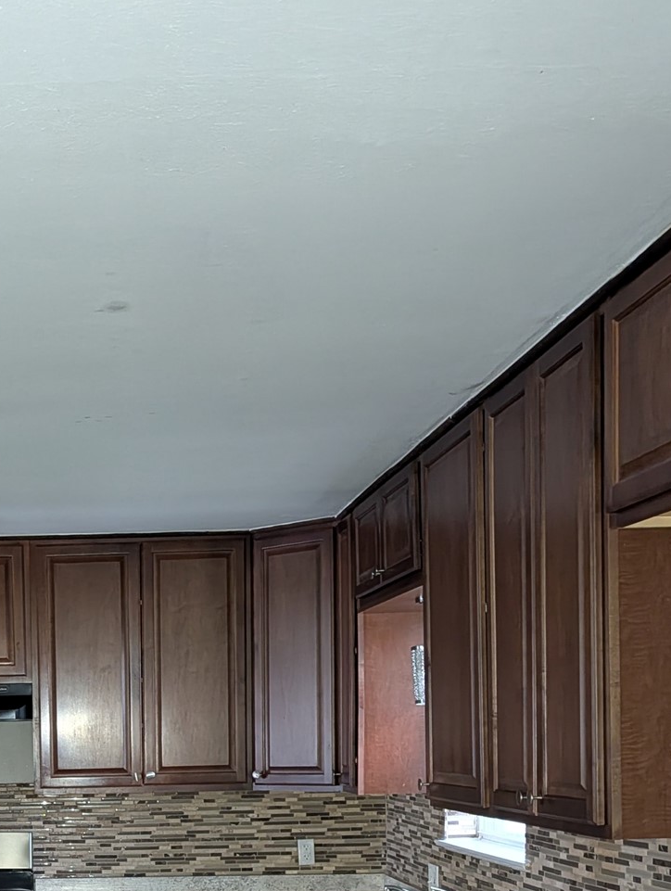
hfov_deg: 27.3
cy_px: 776
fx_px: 1314
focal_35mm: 51
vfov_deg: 35.5
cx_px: 32
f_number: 1.68
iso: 884
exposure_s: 1/27.9
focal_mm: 6.9
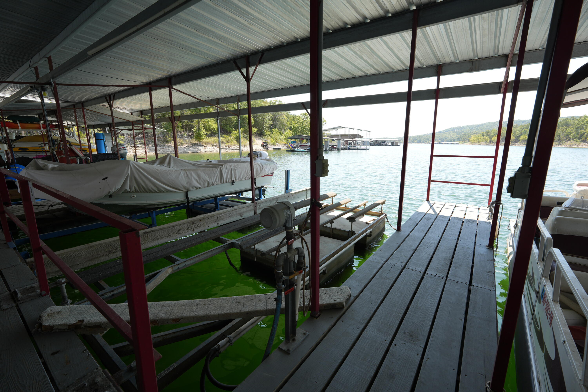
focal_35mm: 16
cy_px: 196
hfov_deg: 96.7
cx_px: 294
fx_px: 261
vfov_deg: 73.7
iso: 100
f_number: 6.3
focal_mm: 16
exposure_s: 1/100
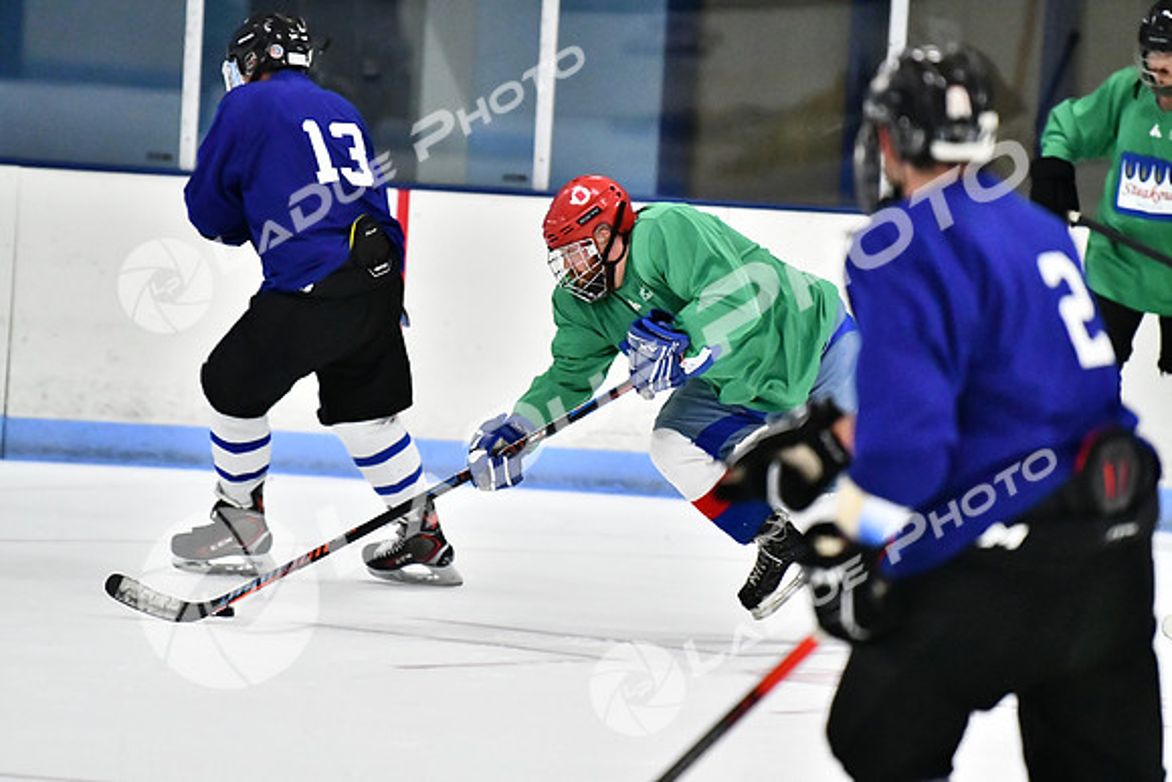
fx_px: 9280
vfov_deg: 4.8
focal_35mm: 285
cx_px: 586
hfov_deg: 7.2
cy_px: 391
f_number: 2.8
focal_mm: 190
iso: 8000
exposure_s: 1/1600
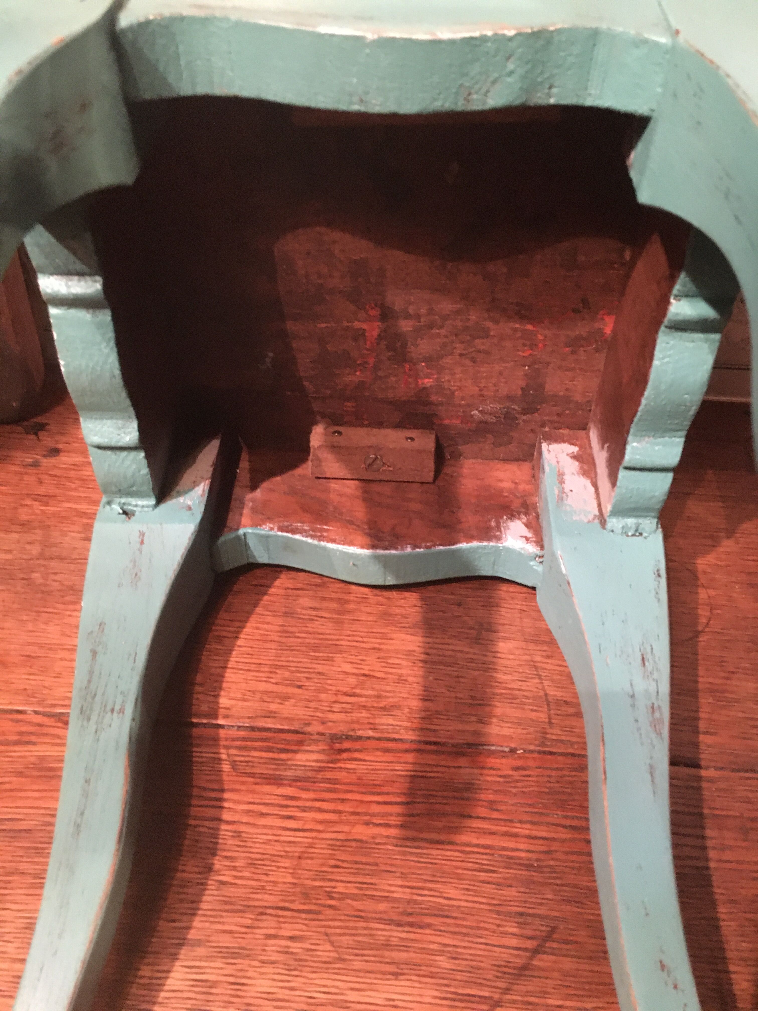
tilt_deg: -42.3
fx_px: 847
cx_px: 379
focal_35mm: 29
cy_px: 506
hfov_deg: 48.2
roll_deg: -1.0
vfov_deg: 61.7
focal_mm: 4.15
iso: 400
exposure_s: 1/17
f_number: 2.2
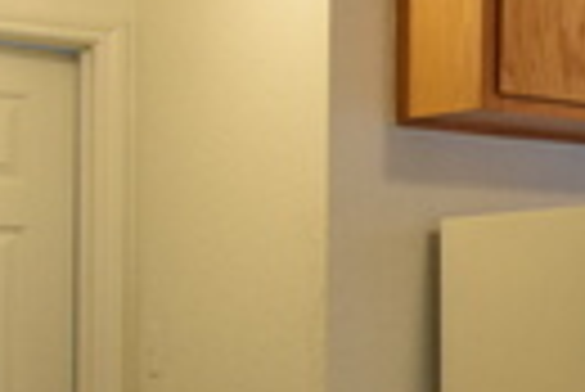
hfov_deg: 17.7
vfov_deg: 14.4
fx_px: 1543
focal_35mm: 95
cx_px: 1017
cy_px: 284
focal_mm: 11
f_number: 4
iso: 800
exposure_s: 1/80
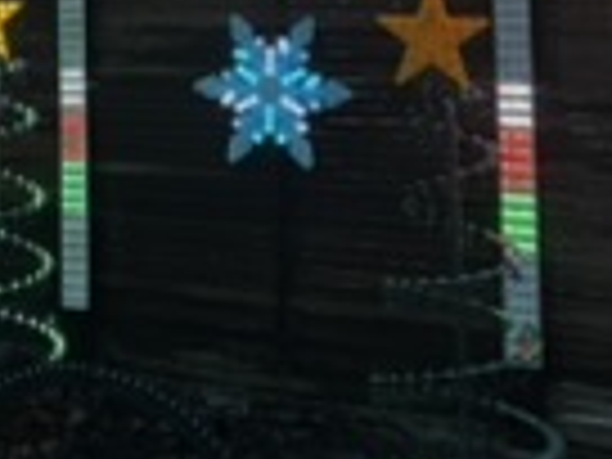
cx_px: 63
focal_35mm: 85
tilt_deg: +5.9
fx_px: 1503
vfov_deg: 16.5
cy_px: -126
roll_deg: -0.2
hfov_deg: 22.5
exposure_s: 1/41
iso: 320
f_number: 1.78
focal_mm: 6.76
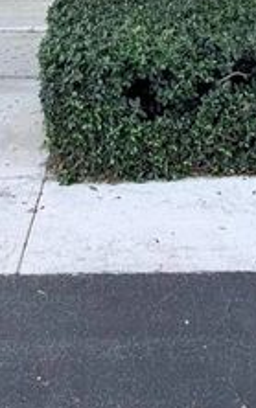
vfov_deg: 27.0
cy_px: -179
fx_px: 635
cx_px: 133
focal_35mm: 57
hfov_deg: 22.8
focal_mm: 2.22
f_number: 2.2
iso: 80
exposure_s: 1/121
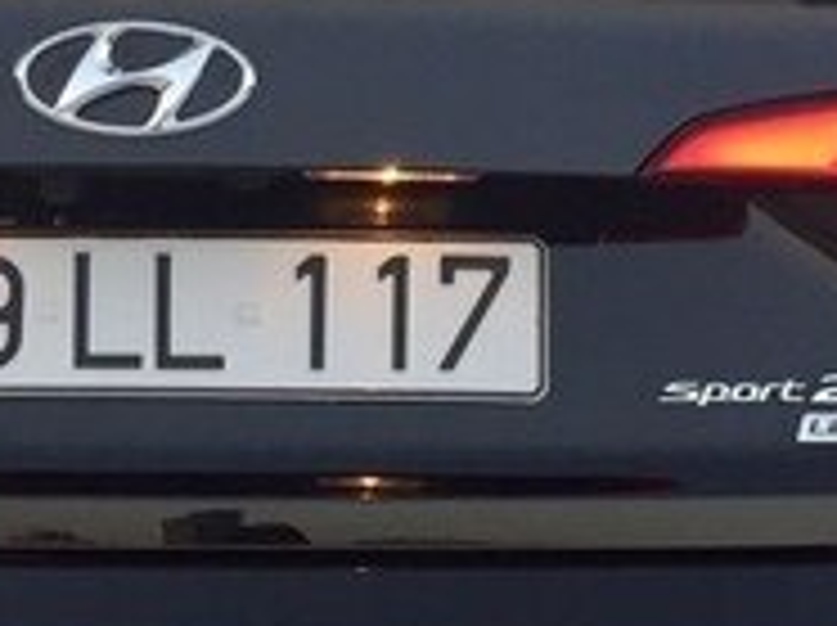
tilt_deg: -6.1
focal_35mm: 103
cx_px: 212
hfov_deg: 19.0
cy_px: 835
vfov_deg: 13.7
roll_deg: -1.6
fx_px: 2487
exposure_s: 1/100
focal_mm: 4.15
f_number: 2.2
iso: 50
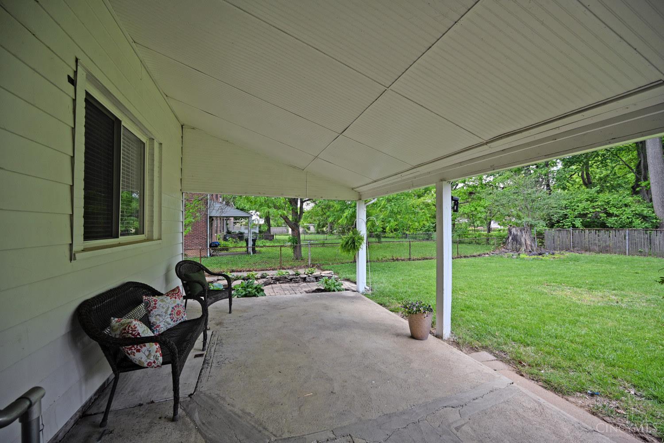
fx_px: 258
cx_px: 332
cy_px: 222
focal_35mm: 14
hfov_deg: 104.3
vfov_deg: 81.2
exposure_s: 1/250
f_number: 5
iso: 200
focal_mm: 14
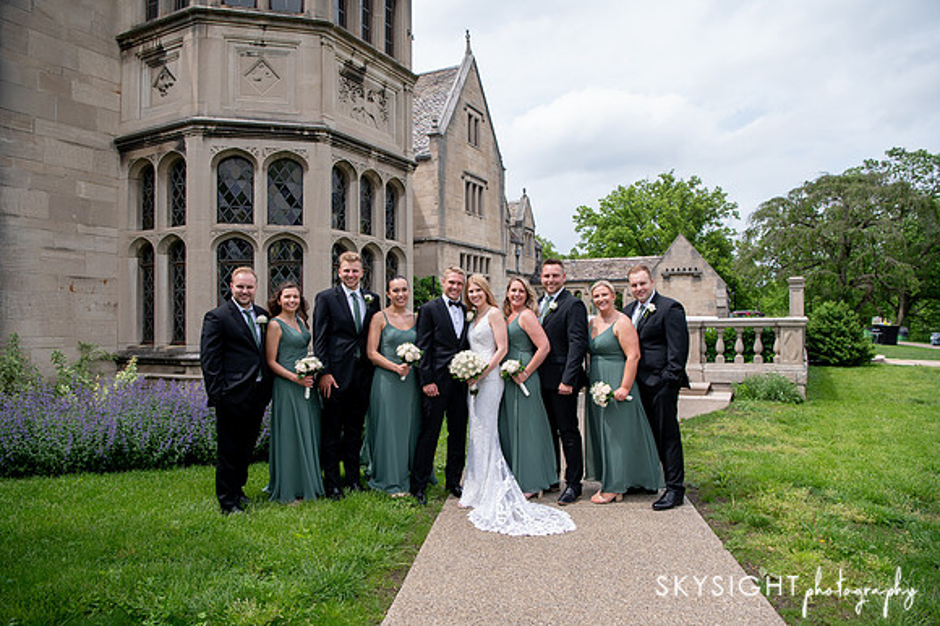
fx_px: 629
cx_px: 471
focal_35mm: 24
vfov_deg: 52.9
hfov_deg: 73.5
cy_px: 313
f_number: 5.6
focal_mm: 24
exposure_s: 1/1250
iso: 400
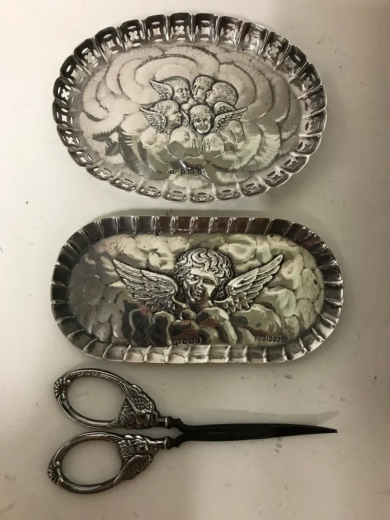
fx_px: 420
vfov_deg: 63.4
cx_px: 195
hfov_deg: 49.8
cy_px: 260
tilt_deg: -81.4
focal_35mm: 28
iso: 40
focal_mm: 3.99
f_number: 1.8
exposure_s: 1/17
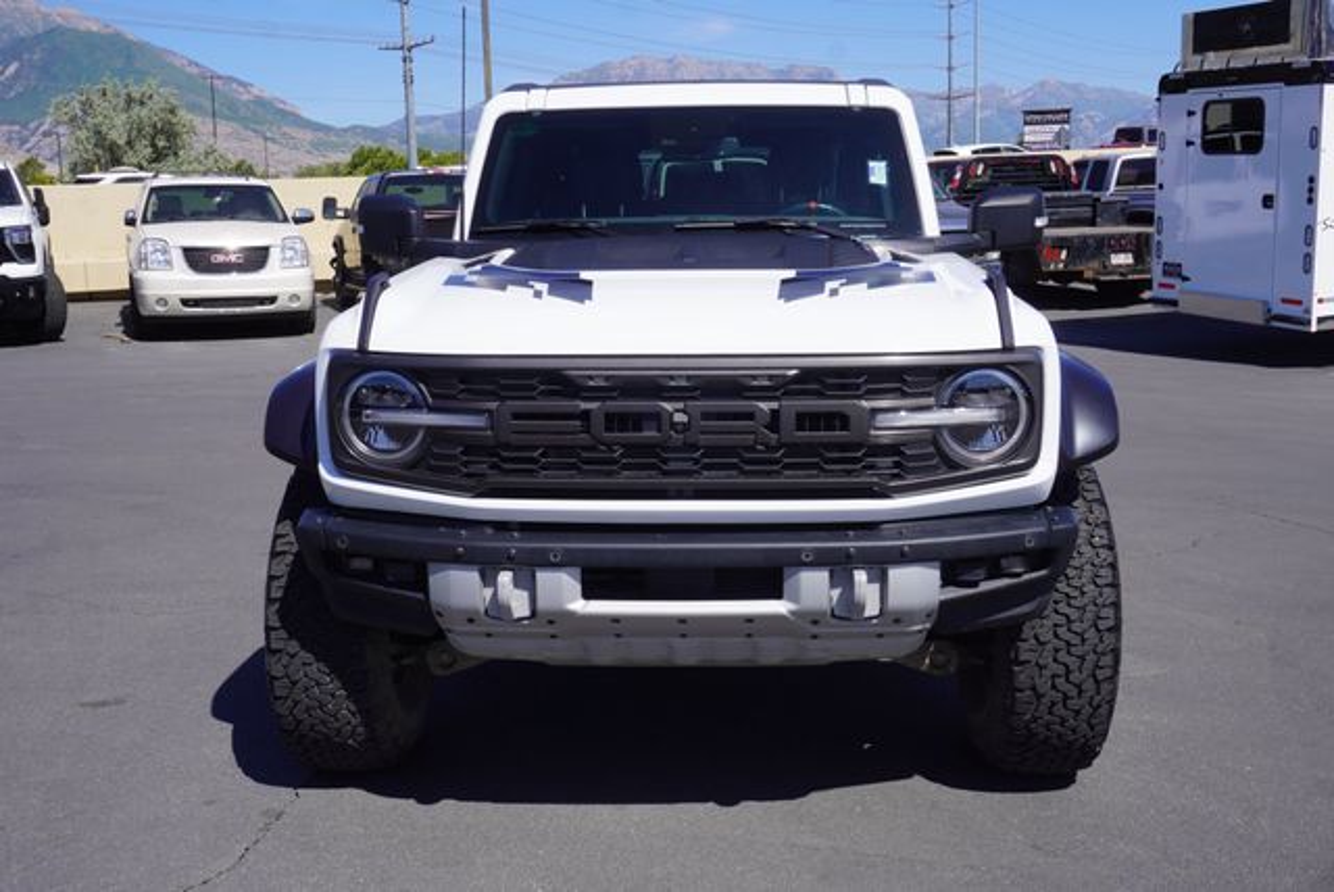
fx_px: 1446
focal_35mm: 39
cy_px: 446
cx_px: 667
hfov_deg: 49.5
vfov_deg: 34.3
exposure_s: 1/200
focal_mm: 26
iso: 100
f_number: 11
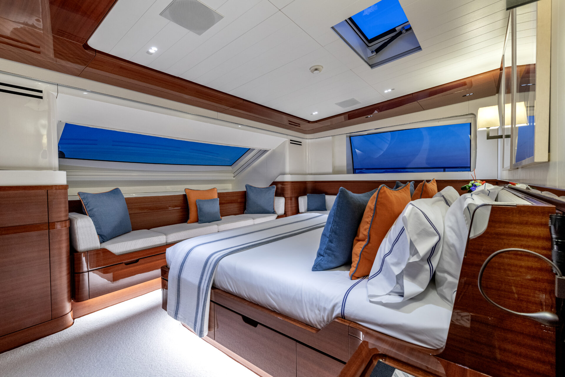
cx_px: 282
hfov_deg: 100.4
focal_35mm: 15
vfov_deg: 77.3
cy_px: 188
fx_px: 235
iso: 320
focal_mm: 15
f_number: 8
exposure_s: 1/13
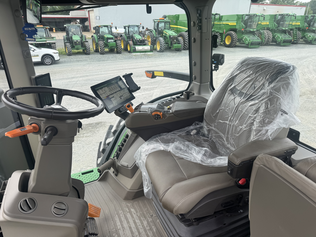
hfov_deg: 71.6
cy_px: 118
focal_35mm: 24
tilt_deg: -22.2
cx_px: 158
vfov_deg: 56.8
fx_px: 219
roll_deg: -0.2
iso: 80
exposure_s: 1/417
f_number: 1.78
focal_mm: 6.76
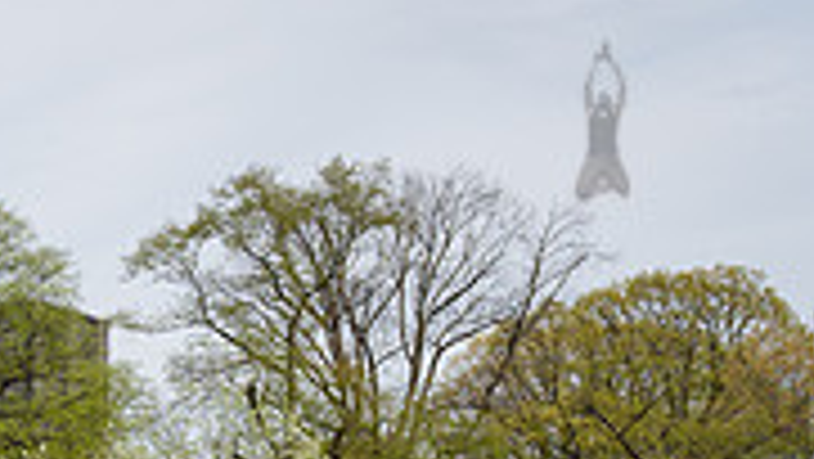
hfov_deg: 18.9
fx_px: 2246
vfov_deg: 11.0
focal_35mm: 104
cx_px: -270
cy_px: 772
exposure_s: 1/800
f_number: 4
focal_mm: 31
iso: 100
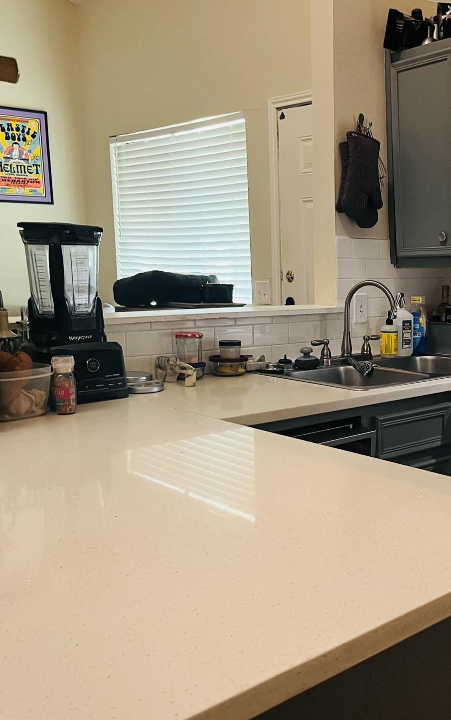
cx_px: 393
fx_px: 767
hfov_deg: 31.5
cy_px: 373
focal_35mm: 39
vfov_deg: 50.4
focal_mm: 5.1
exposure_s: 1/60
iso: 250
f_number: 1.6
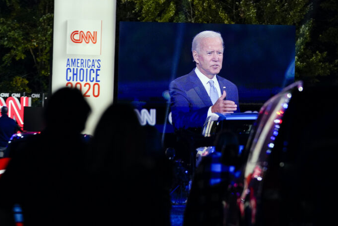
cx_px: 191
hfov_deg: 10.6
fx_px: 1813
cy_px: 110
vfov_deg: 7.1
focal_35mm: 193
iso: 1600
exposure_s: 1/160
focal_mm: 129
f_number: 3.2
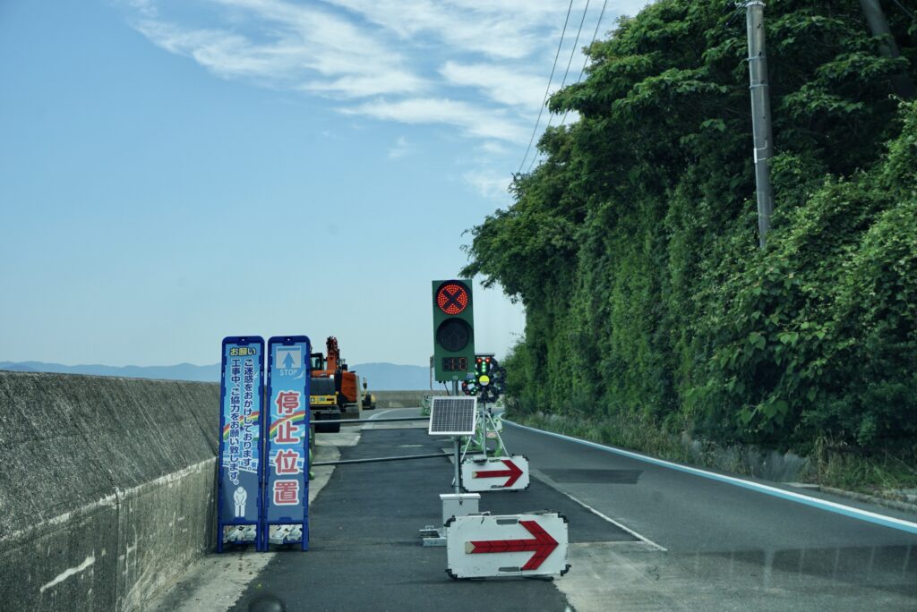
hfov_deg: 42.3
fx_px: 1185
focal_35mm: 46
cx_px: 458
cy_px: 306
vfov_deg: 29.0
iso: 100
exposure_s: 1/100
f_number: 10
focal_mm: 31
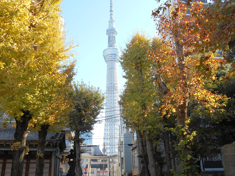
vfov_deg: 41.8
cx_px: 118
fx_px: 231
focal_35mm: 34
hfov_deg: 54.0
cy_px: 88
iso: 80
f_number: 3.6
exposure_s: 1/250
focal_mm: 5.8
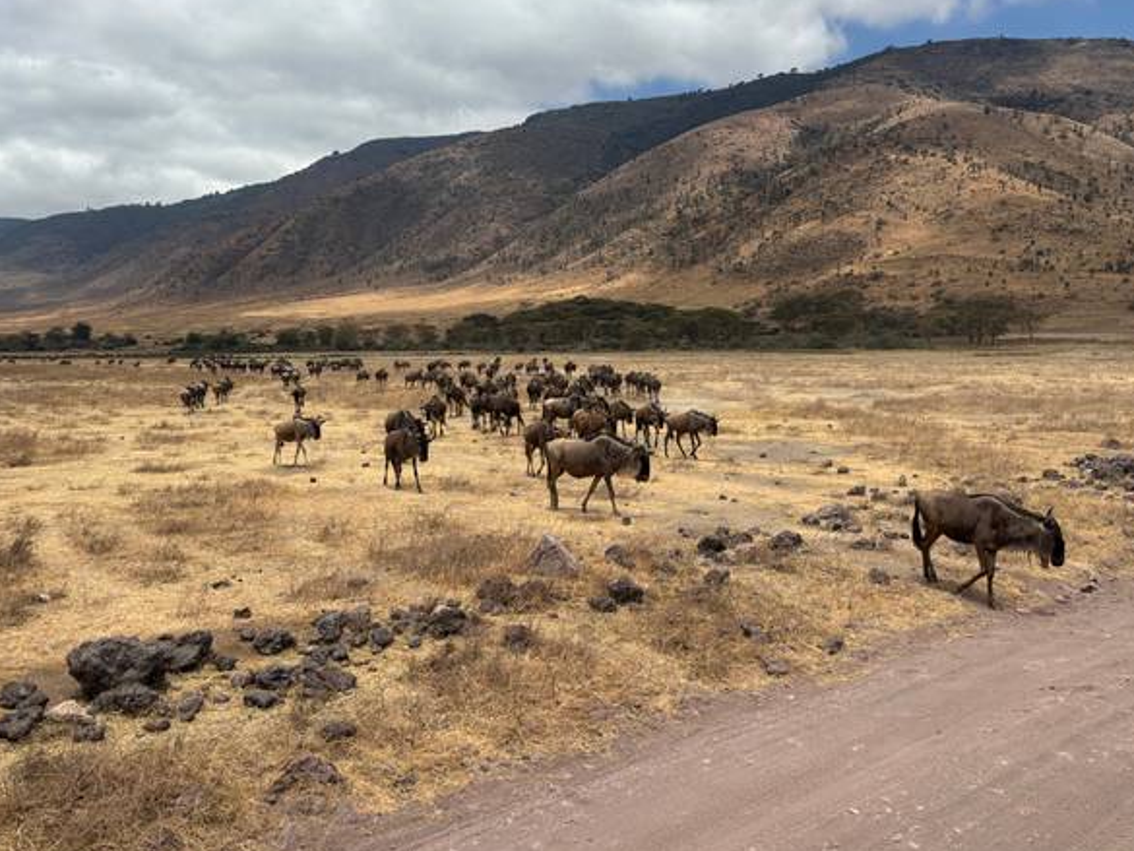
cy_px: 345
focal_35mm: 32
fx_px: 1049
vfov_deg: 44.0
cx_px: 527
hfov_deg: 56.8
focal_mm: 5.96
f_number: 1.6
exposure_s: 1/5952
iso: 50
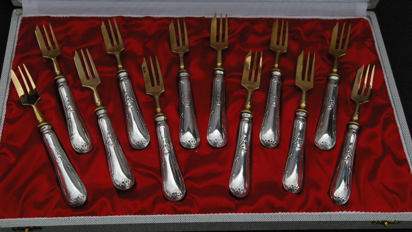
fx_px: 448
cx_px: 206
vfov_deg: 29.0
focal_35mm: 41
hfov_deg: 49.4
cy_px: 122
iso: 1600
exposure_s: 1/750
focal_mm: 26
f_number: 8
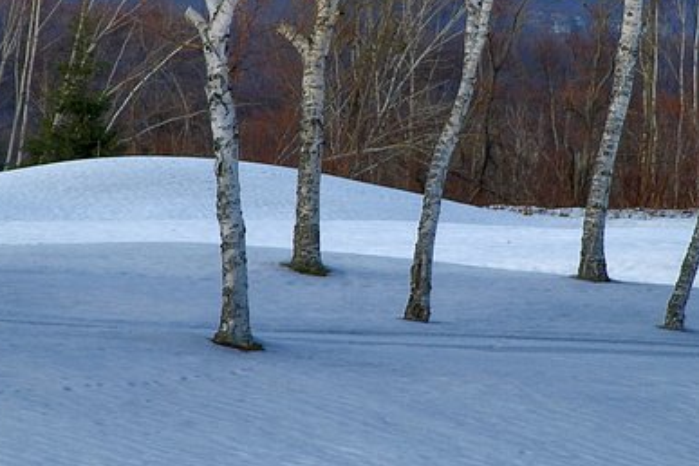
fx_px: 7708
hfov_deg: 5.2
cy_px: 225
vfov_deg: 3.5
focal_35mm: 397
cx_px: 320
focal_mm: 200
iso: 200
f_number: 9
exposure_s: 1/400
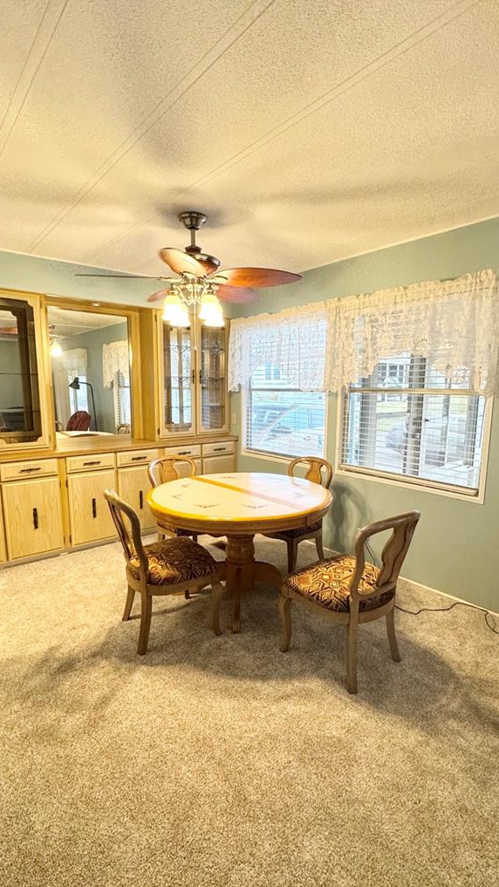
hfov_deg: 61.0
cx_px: 256
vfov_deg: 92.7
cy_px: 453
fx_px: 423
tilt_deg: -8.9
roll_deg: -0.5
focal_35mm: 18
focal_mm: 2.22
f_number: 2.2
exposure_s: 1/120
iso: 320
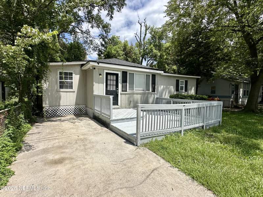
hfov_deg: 102.1
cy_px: 98
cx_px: 132
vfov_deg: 85.6
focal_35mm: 14
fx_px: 106
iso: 50
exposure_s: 1/2212
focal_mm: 2.22
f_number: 2.2
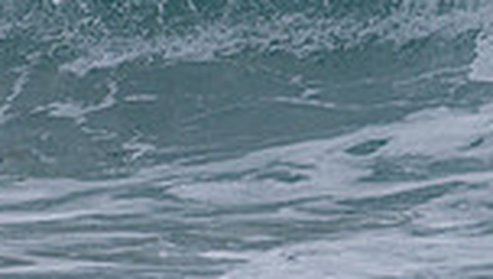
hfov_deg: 0.9
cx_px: 188
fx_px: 32046
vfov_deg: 0.5
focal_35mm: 2448
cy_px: -34
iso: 280
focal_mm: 500
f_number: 5.6
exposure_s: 1/2000
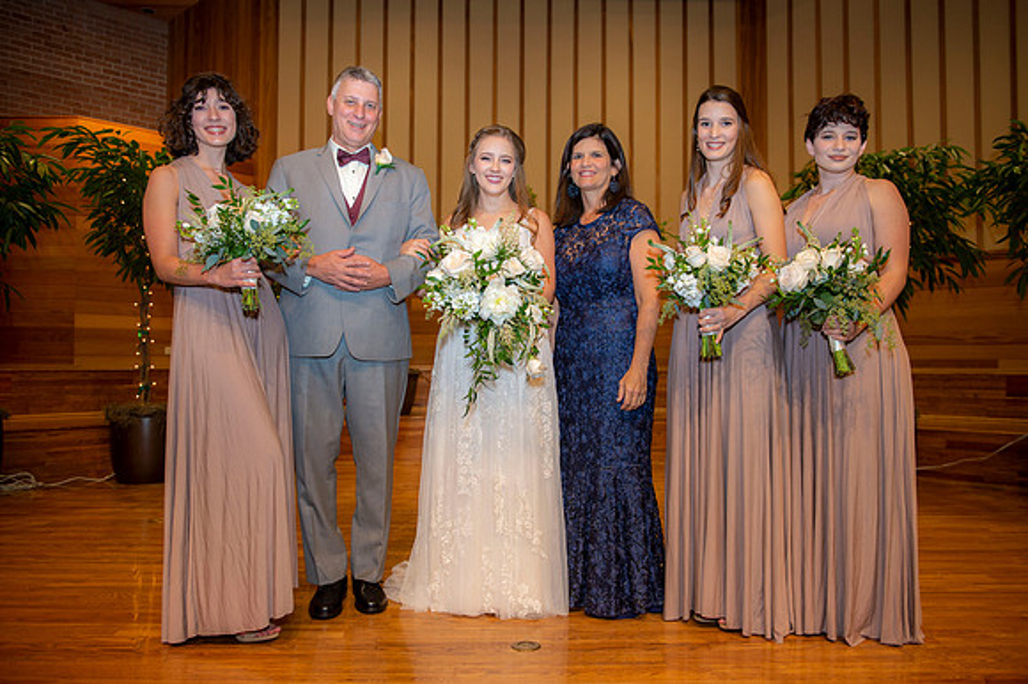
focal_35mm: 29
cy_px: 342
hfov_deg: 63.7
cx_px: 514
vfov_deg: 44.9
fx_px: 828
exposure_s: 1/125
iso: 640
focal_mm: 29
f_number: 3.5
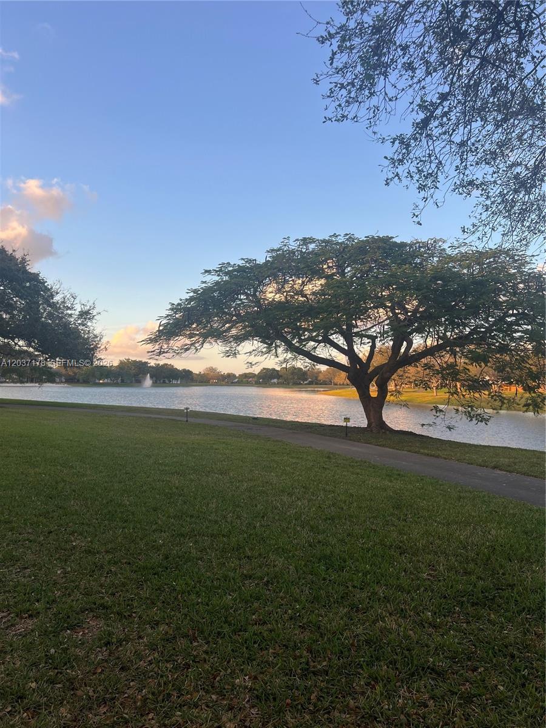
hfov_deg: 53.1
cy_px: 364
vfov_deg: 67.3
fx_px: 547
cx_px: 273
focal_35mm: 26
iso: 50
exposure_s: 1/597
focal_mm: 5.7
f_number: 1.5
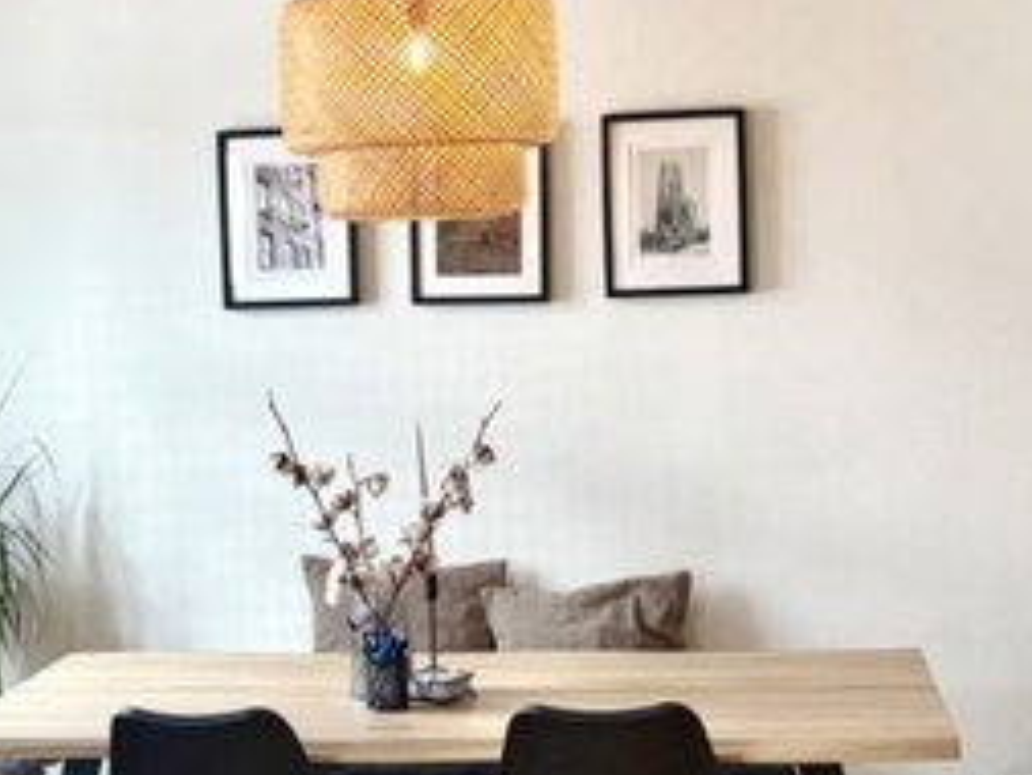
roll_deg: +2.9
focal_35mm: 74
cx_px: 388
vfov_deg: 19.9
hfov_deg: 26.2
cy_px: 375
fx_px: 2207
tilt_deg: -1.2
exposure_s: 1/122
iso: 125
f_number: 1.6
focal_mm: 5.96
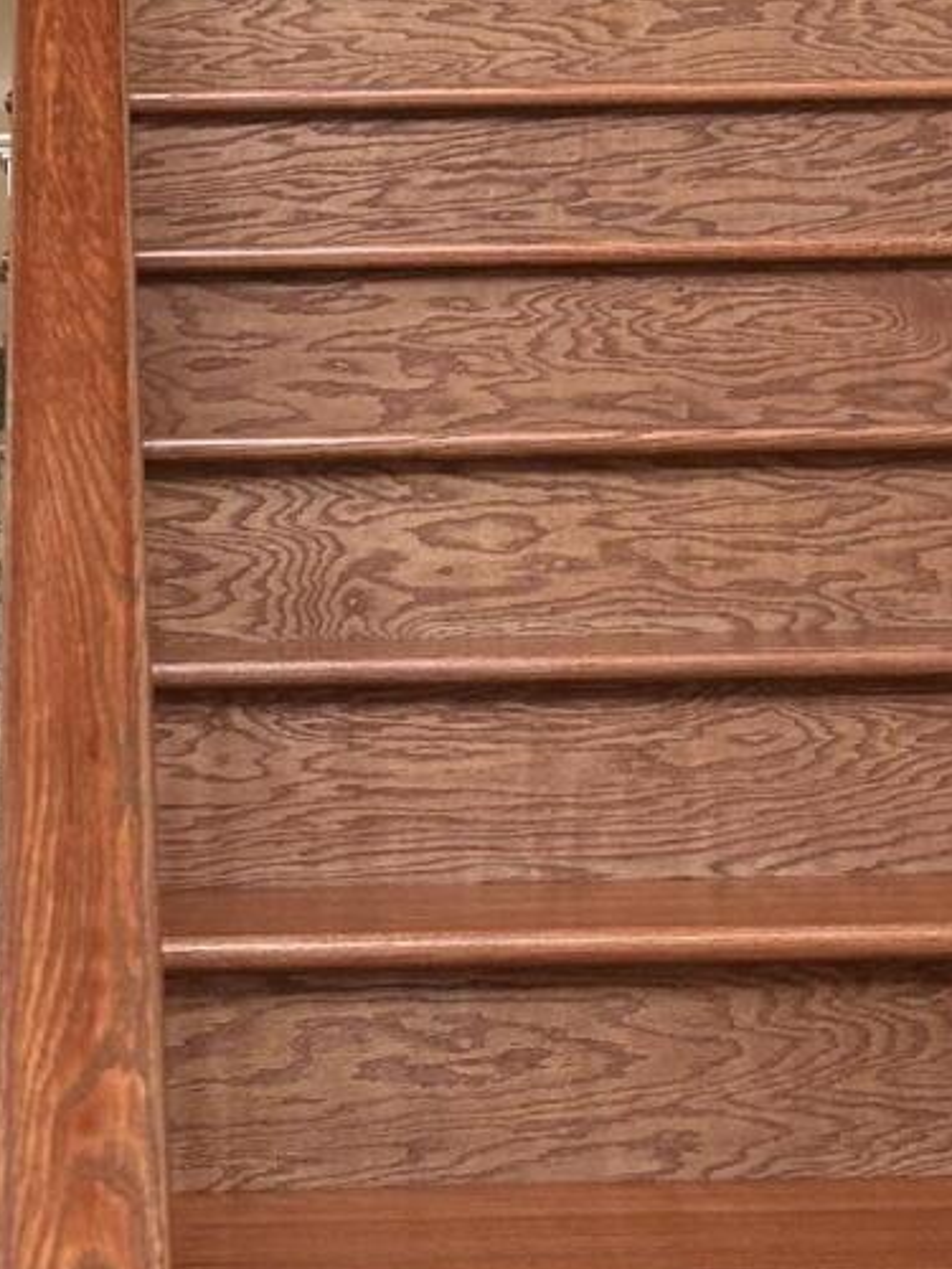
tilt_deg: +2.2
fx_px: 3520
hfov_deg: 15.4
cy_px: 419
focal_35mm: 96
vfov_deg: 20.4
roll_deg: +1.2
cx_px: 302
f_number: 1.78
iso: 160
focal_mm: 6.86
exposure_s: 1/60
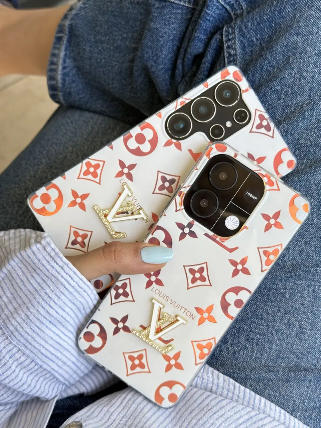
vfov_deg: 39.7
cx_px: 160
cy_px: 214
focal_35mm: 48
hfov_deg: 30.3
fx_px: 593
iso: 64
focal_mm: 6.76
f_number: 1.78
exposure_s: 1/566
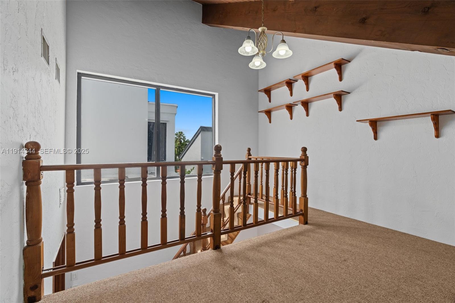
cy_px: 152
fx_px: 202
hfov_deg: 96.7
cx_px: 228
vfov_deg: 73.7
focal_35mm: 16
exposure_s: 1/10
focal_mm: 16
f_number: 8
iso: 320
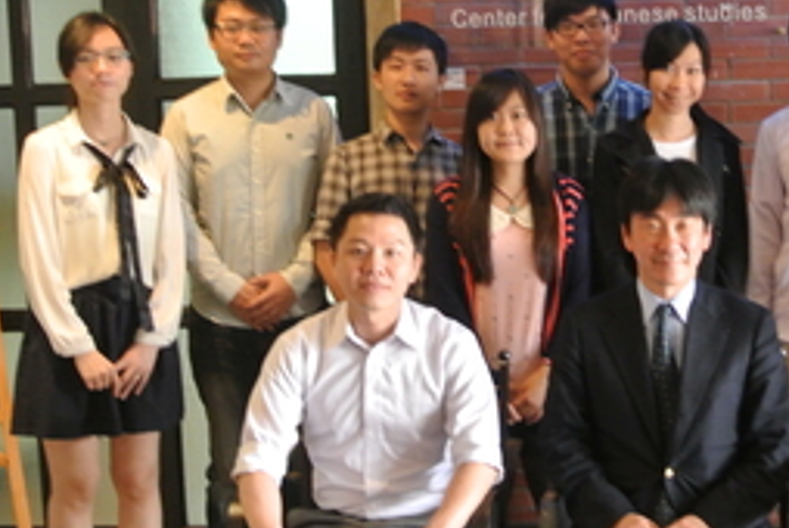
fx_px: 1470
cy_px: 294
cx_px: 621
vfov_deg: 20.4
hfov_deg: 29.4
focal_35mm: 67
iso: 800
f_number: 3.8
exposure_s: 1/15
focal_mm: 12.7
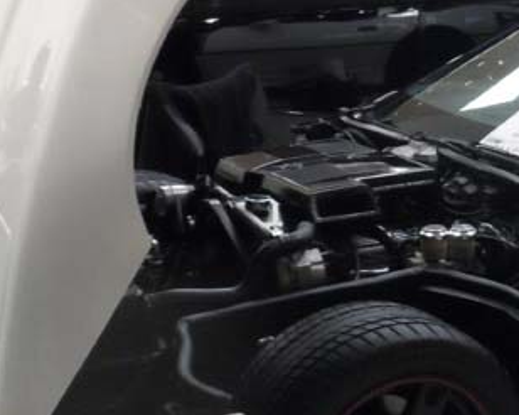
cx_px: 506
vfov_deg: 19.6
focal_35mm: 78
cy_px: 186
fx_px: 1197
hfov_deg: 23.5
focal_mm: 4
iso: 320
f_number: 3.2
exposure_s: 1/30
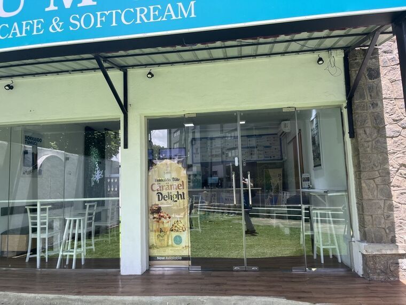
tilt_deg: +6.9
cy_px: 152
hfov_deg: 67.3
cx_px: 203
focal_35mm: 26
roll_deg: +0.8
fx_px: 305
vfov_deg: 53.1
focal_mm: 5.1
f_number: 1.6
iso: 50
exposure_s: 1/532
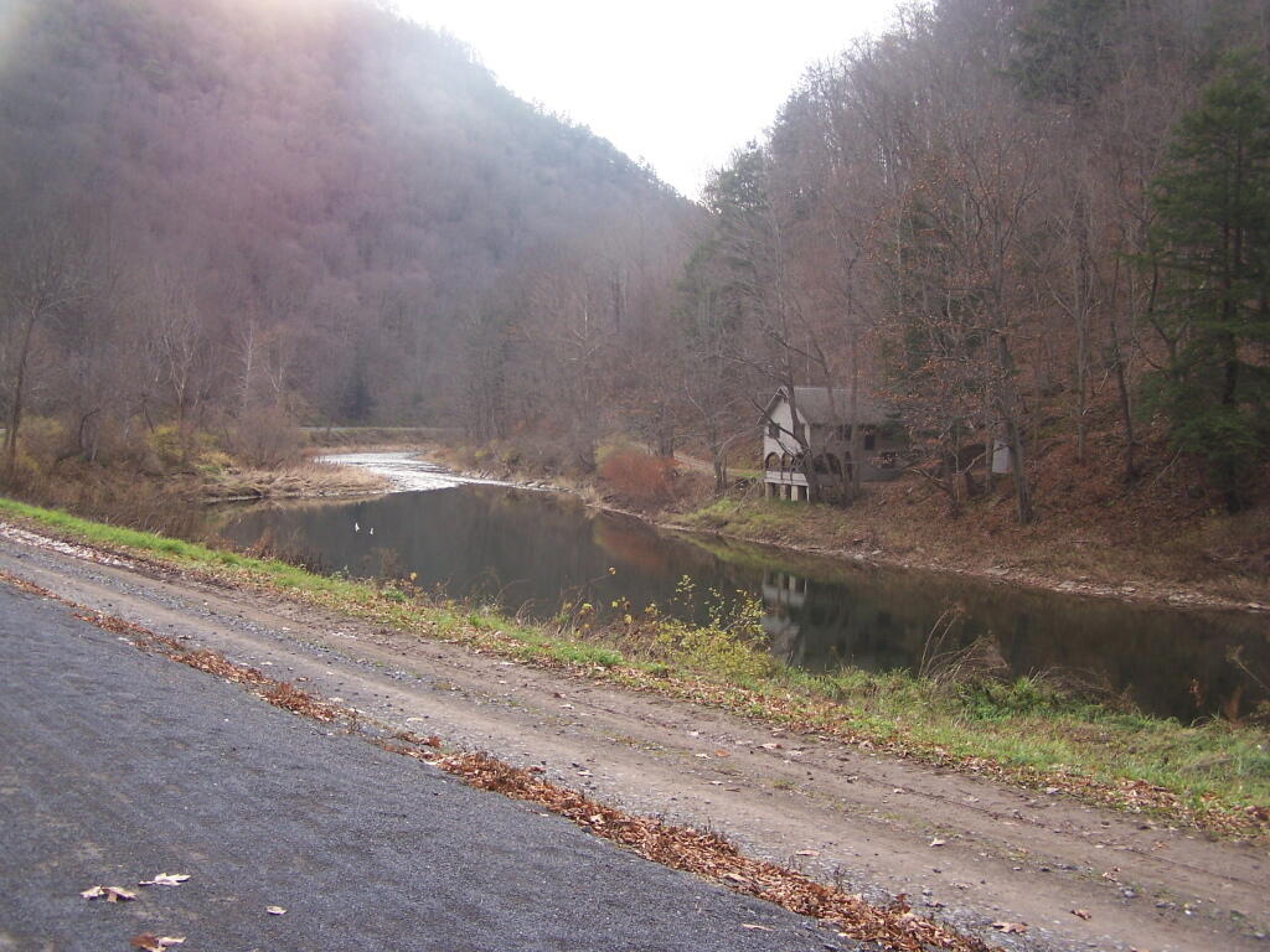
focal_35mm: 38
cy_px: 476
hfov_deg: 49.0
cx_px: 635
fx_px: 1394
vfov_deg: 37.7
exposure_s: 1/200
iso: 100
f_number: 2.8
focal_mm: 6.3
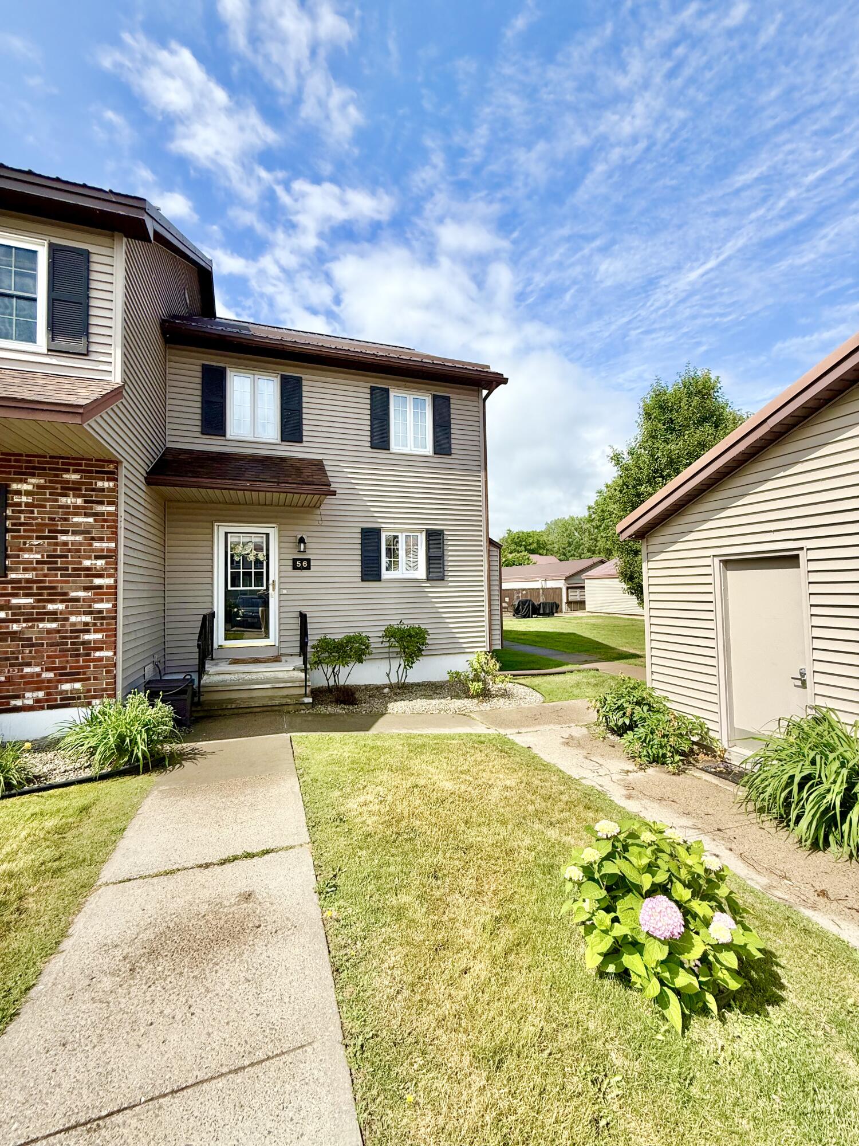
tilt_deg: +2.6
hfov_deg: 85.7
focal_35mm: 14
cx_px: 430
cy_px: 573
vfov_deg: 102.1
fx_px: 463
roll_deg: +0.7
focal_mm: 2.22
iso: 50
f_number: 2.2
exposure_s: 1/2165
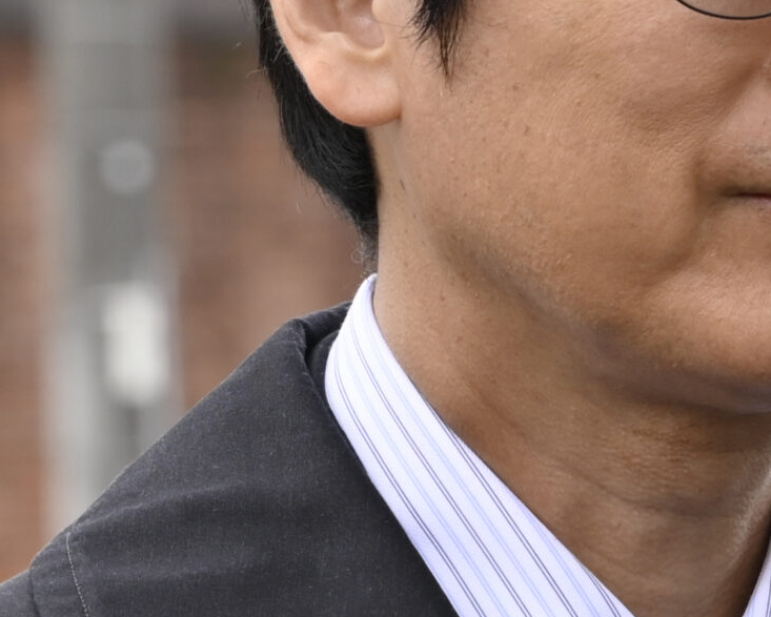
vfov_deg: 3.2
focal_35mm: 485
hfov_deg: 4.0
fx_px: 11071
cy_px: 238
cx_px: 809
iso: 320
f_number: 7.1
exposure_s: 1/250
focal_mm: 99
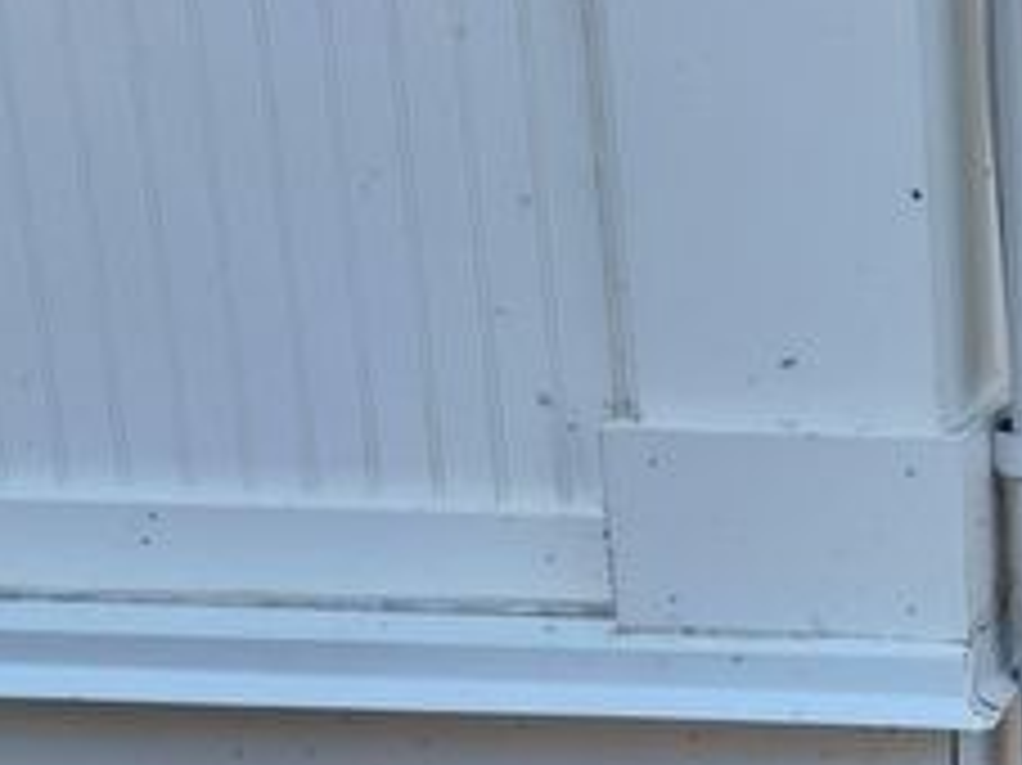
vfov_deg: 17.8
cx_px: 1540
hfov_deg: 20.6
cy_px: 747
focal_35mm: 81
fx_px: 2390
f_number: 1.8
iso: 100
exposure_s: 1/436
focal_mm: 5.56
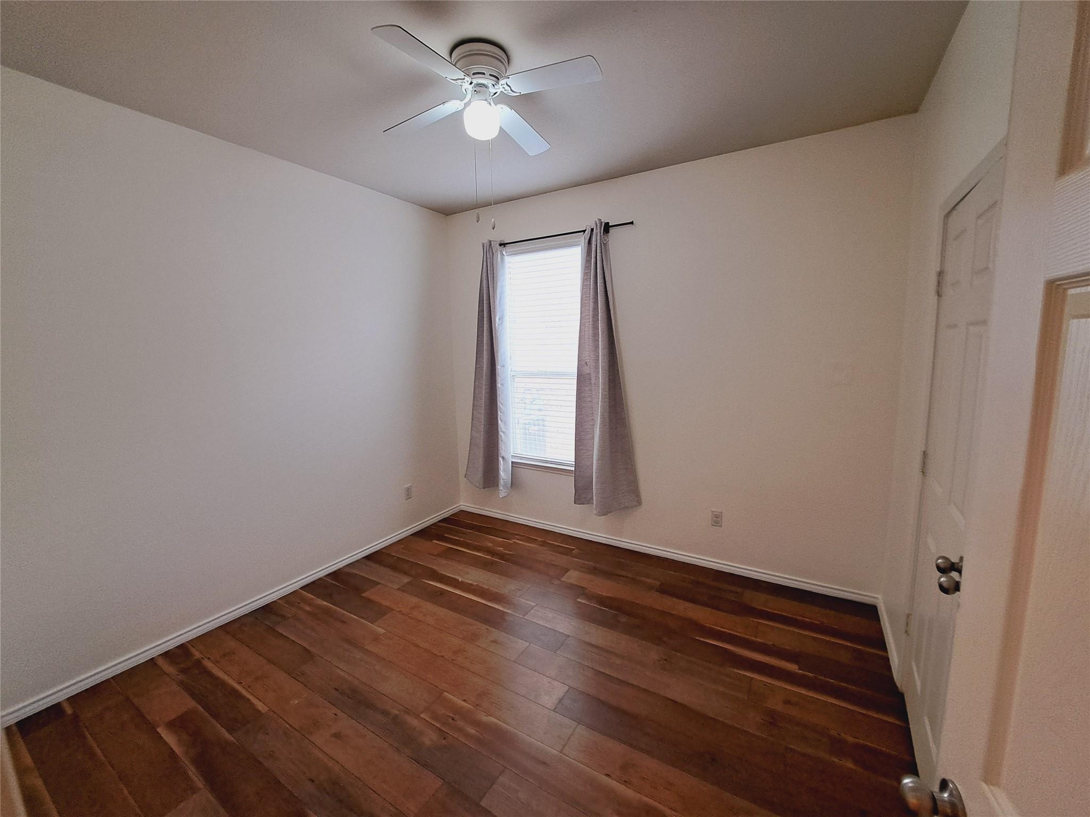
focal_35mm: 13
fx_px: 409
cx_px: 545
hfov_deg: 106.2
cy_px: 408
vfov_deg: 89.9
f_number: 2.2
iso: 100
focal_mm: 1.74
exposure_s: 1/40
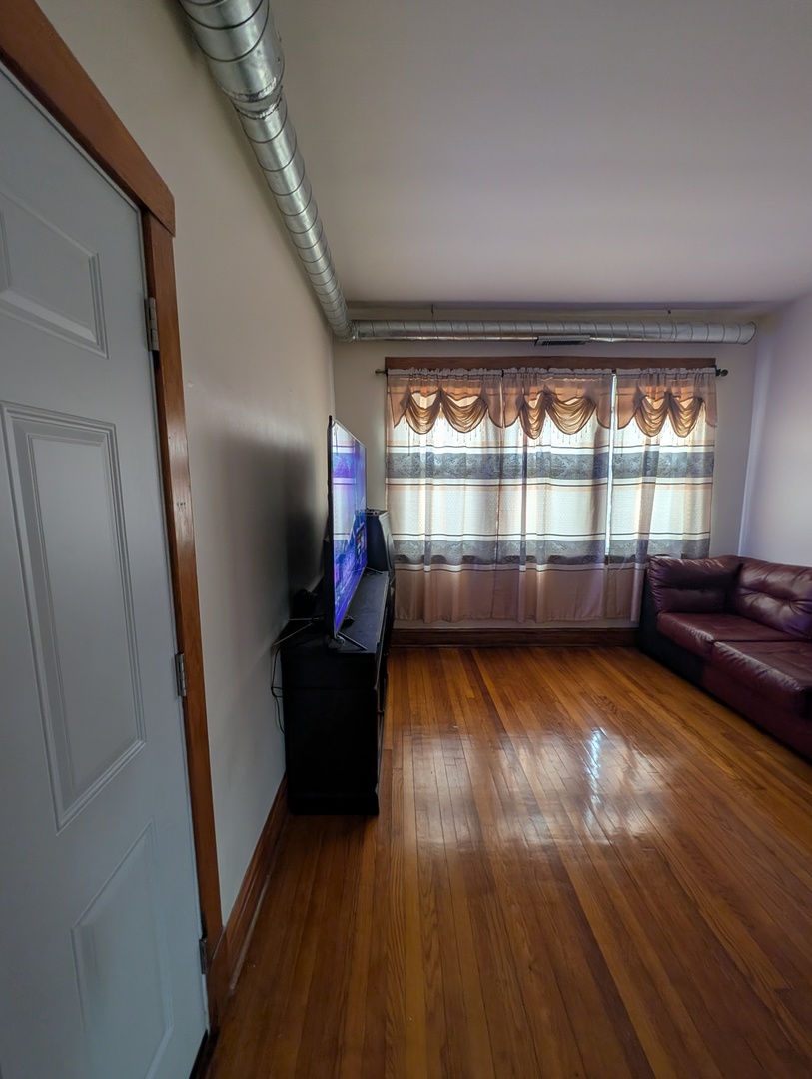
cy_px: 540
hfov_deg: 94.6
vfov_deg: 110.5
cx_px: 406
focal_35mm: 12
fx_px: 374
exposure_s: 1/31
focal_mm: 2.02
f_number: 1.7
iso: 70
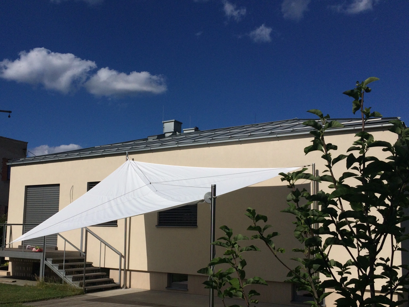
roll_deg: -2.4
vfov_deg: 38.5
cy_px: 190
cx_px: 171
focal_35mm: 37
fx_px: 437
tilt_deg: +7.7
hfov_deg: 49.9
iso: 40
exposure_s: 1/10309
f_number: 2.2
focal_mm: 4.15
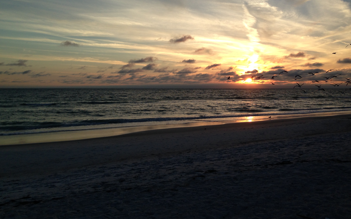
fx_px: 344
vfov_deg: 35.3
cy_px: 92
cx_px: 179
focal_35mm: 36
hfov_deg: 54.0
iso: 64
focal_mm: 4.12
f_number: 2.4
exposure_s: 1/847
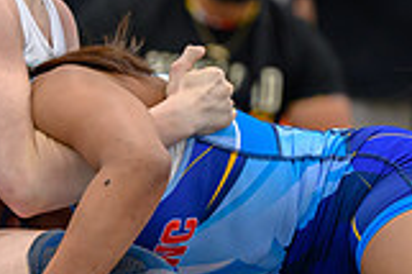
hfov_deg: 2.7
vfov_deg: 1.8
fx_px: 8746
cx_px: -43
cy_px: 136
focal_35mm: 765
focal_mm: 175
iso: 1800
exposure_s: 1/800
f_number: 2.8
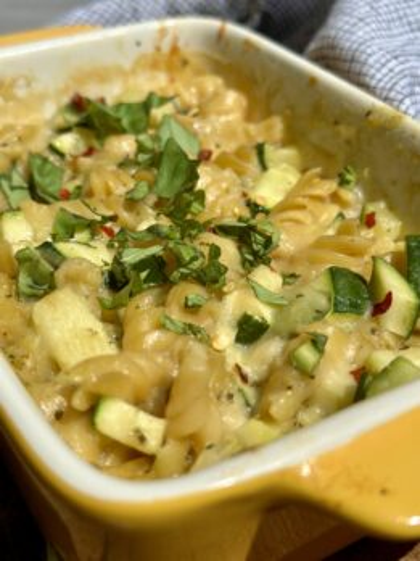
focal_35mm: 48
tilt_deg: -37.0
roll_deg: -2.4
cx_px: 210
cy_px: 280
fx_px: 777
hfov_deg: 30.3
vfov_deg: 39.7
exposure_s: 1/12048
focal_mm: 6.86
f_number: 1.78
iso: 100
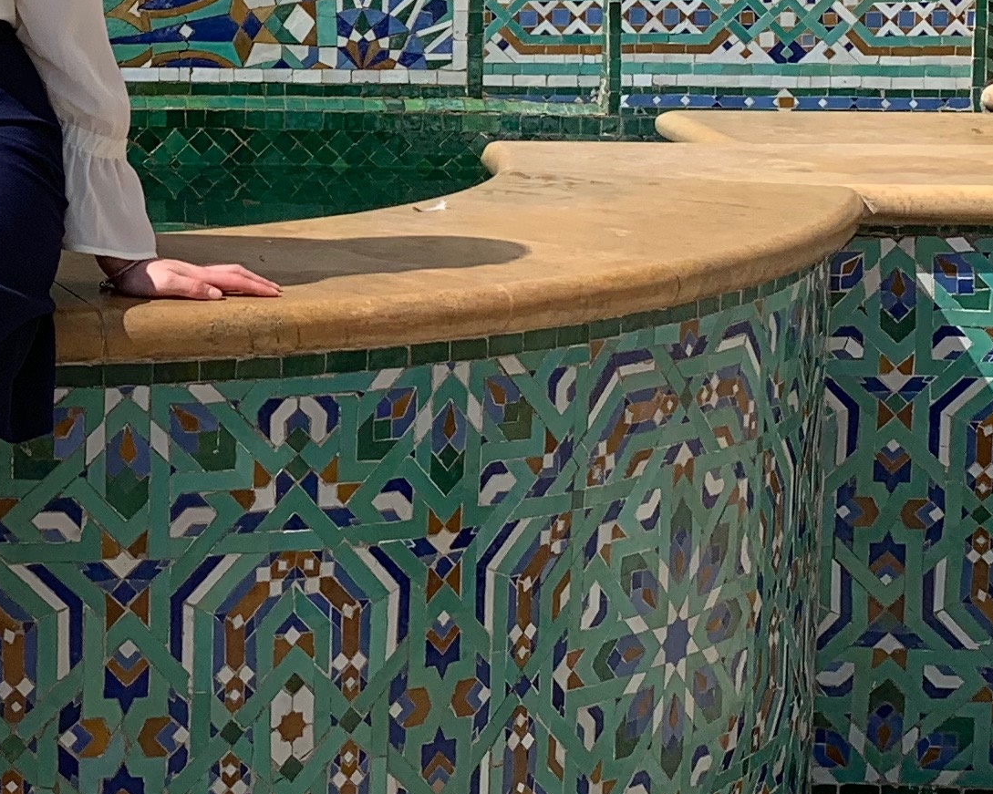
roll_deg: -0.1
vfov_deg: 16.0
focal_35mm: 94
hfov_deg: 19.0
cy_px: 5
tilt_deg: -5.4
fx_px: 2762
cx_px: -271
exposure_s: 1/3788
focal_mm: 4.25
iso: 25
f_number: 1.8
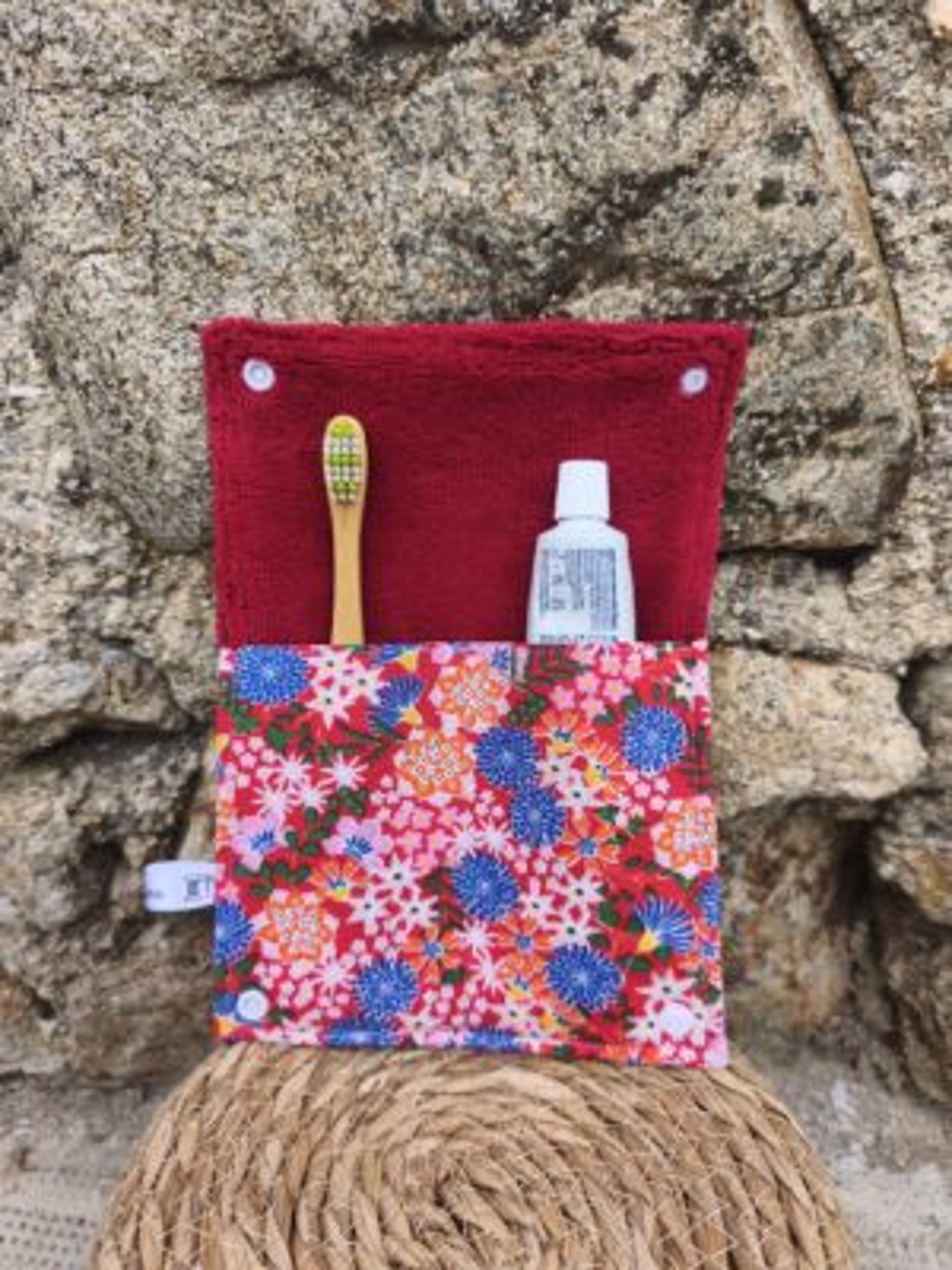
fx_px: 843
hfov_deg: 58.9
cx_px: 476
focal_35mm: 23
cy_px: 635
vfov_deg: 73.9
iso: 50
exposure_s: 1/136
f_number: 1.65
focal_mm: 6.18
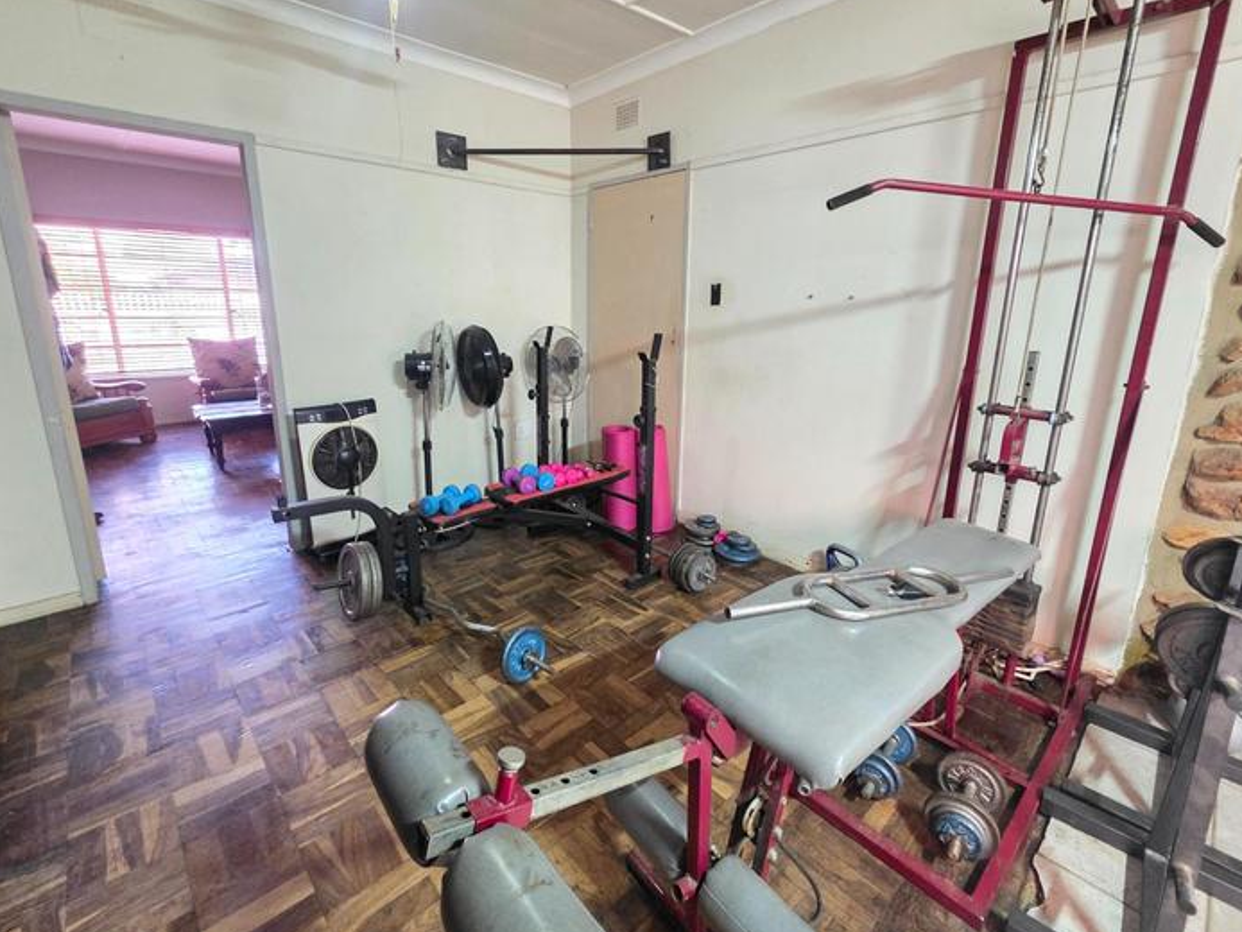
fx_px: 538
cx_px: 625
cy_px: 434
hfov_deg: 98.2
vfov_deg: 81.6
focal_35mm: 15
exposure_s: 1/25
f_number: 1.9
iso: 1600
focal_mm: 2.2
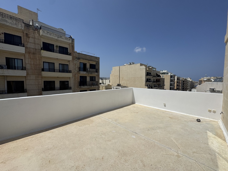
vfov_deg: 85.7
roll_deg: -0.6
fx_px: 92
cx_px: 114
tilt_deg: -3.6
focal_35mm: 14
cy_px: 86
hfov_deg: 102.1
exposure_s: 1/4630
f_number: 2.2
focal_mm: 2.22
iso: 32
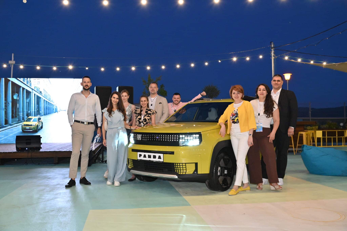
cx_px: 174
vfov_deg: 38.8
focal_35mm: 34
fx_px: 328
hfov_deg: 55.8
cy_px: 116
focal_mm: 34
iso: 4000
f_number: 5
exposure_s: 1/125
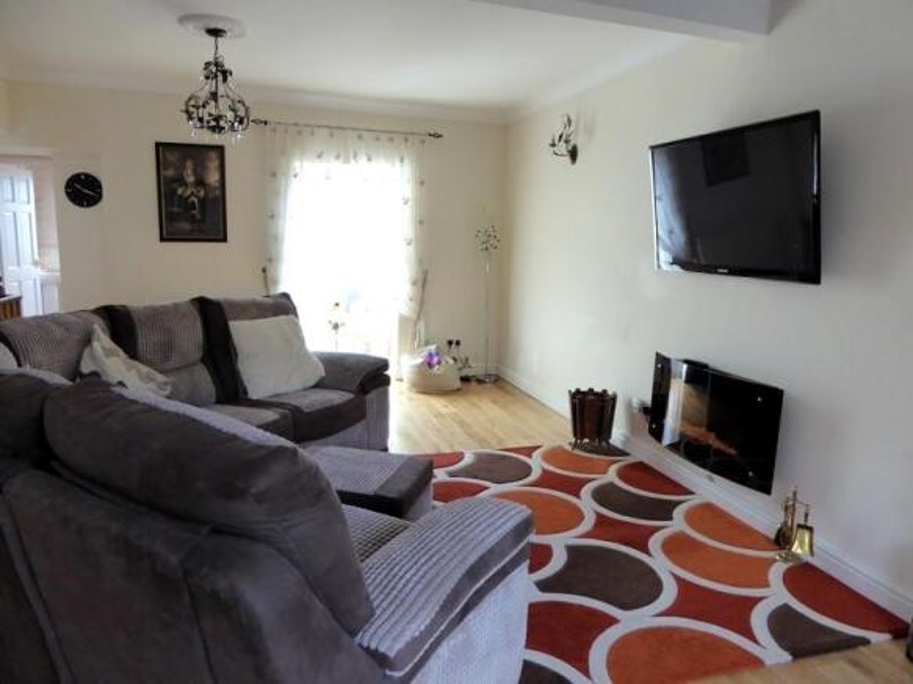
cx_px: 456
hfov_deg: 69.4
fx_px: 659
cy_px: 342
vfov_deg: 54.9
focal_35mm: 25
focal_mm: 4.3
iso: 400
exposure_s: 1/60
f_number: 3.3
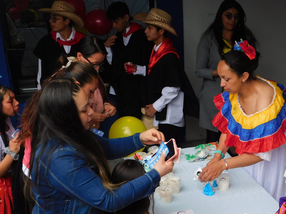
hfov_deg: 34.8
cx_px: 212
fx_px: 446
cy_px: 144
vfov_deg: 26.9
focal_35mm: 54
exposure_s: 1/160
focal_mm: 6.3
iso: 125
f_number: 3.5
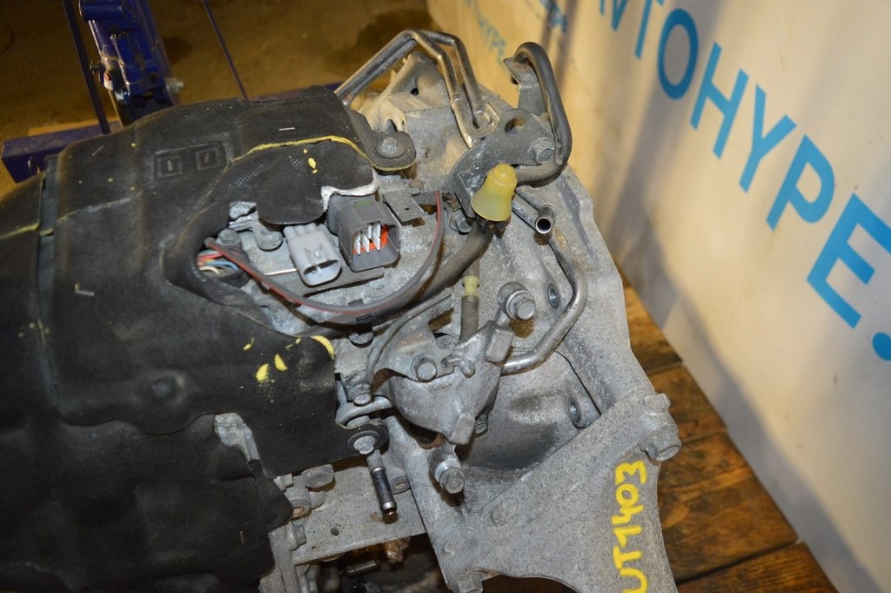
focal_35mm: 27
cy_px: 296
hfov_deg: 67.4
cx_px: 446
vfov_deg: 47.9
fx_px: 668
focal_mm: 18
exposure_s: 1/60
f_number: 3.5
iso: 800
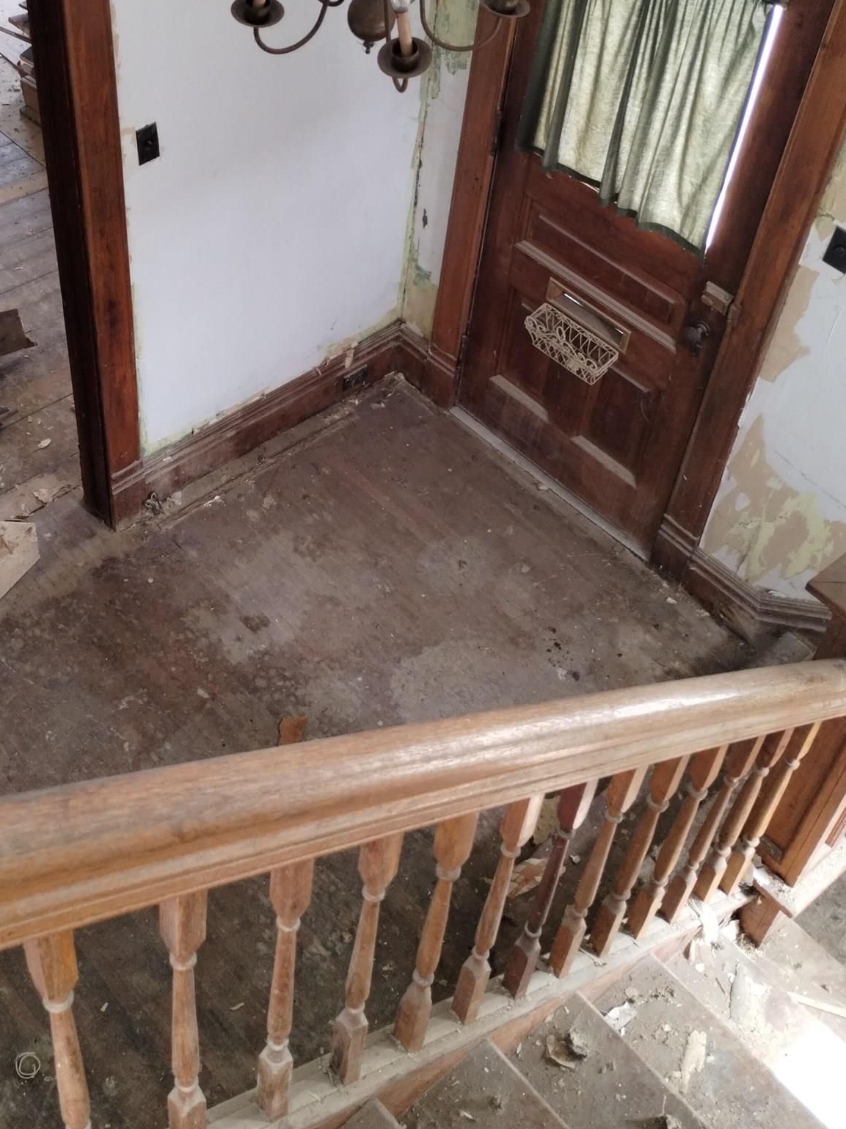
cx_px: 271
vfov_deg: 44.3
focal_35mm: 42
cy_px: 404
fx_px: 1369
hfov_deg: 34.0
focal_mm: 4.27
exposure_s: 1/30
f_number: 1.8
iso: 569
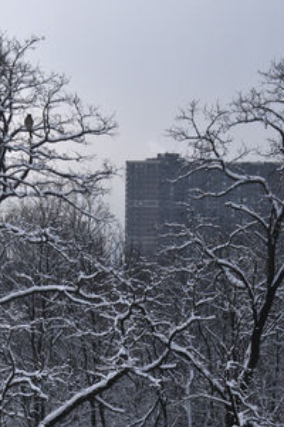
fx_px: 2763
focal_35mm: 233
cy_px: 461
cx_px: 114
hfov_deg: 5.9
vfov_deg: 8.8
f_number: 6.3
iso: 200
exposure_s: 1/1000
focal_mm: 52
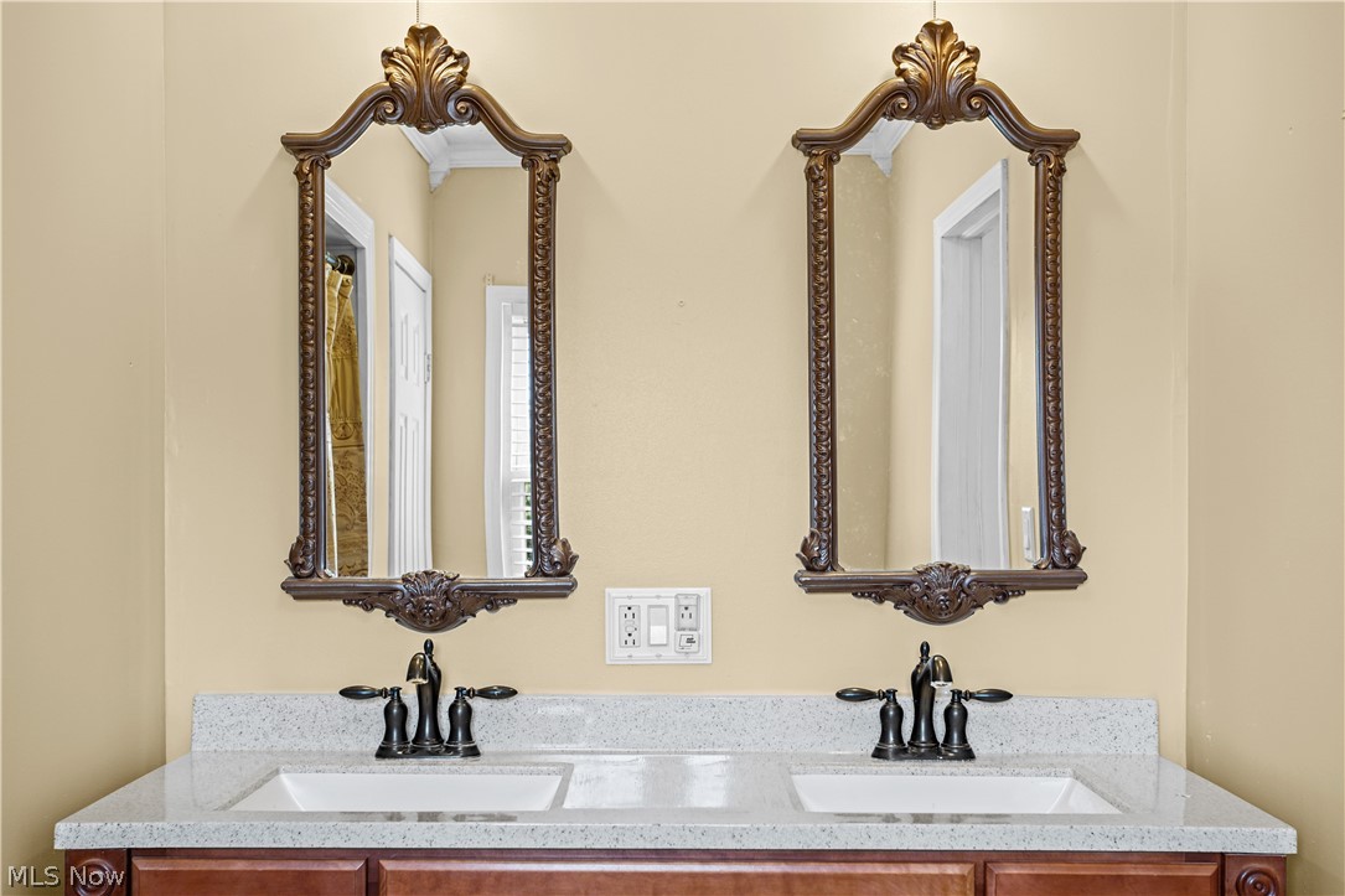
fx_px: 1494
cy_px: 448
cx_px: 672
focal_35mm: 40
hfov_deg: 48.5
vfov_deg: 33.4
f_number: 8
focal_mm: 40
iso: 500
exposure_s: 1/6
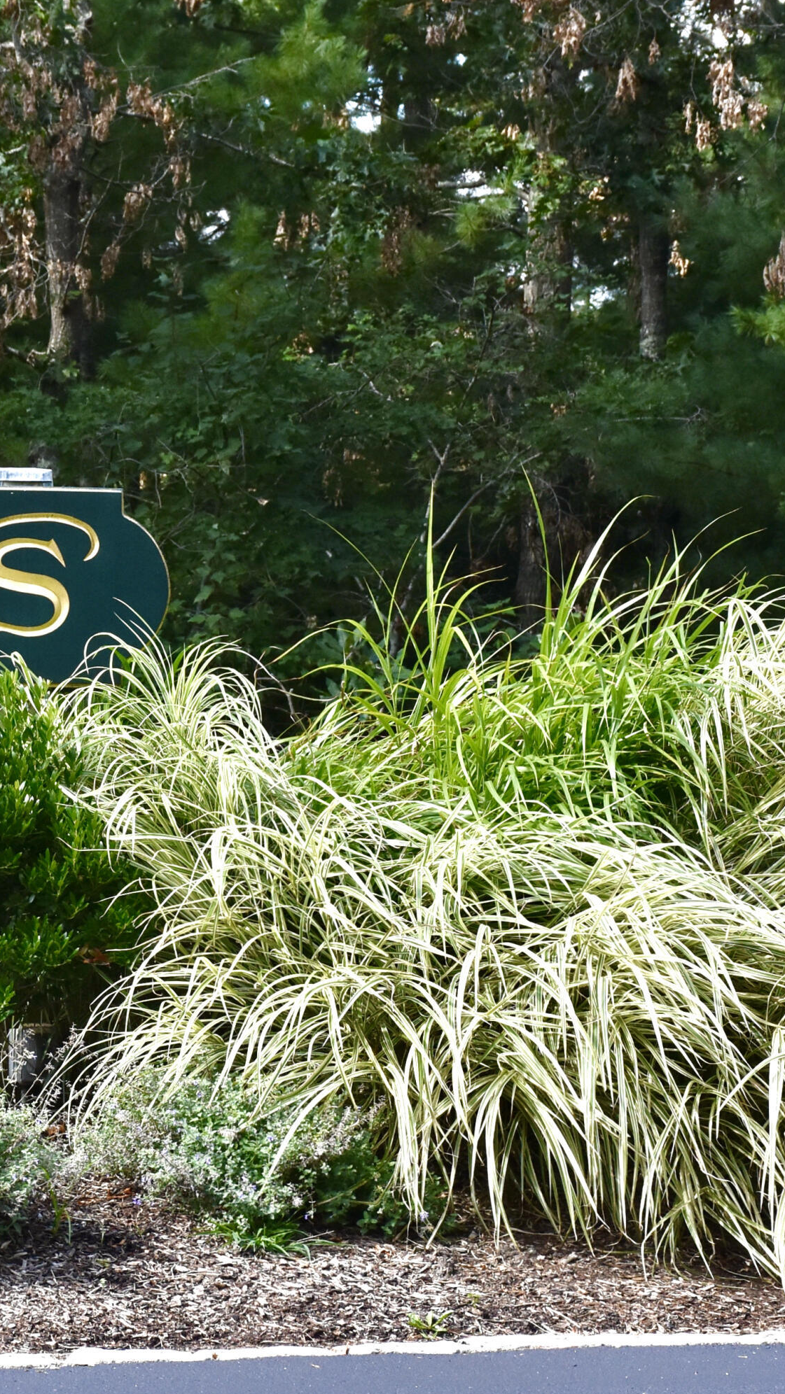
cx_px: 1
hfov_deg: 8.5
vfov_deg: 15.1
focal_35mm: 142
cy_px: 698
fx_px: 5253
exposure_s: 1/500
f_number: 8
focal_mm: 60
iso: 720
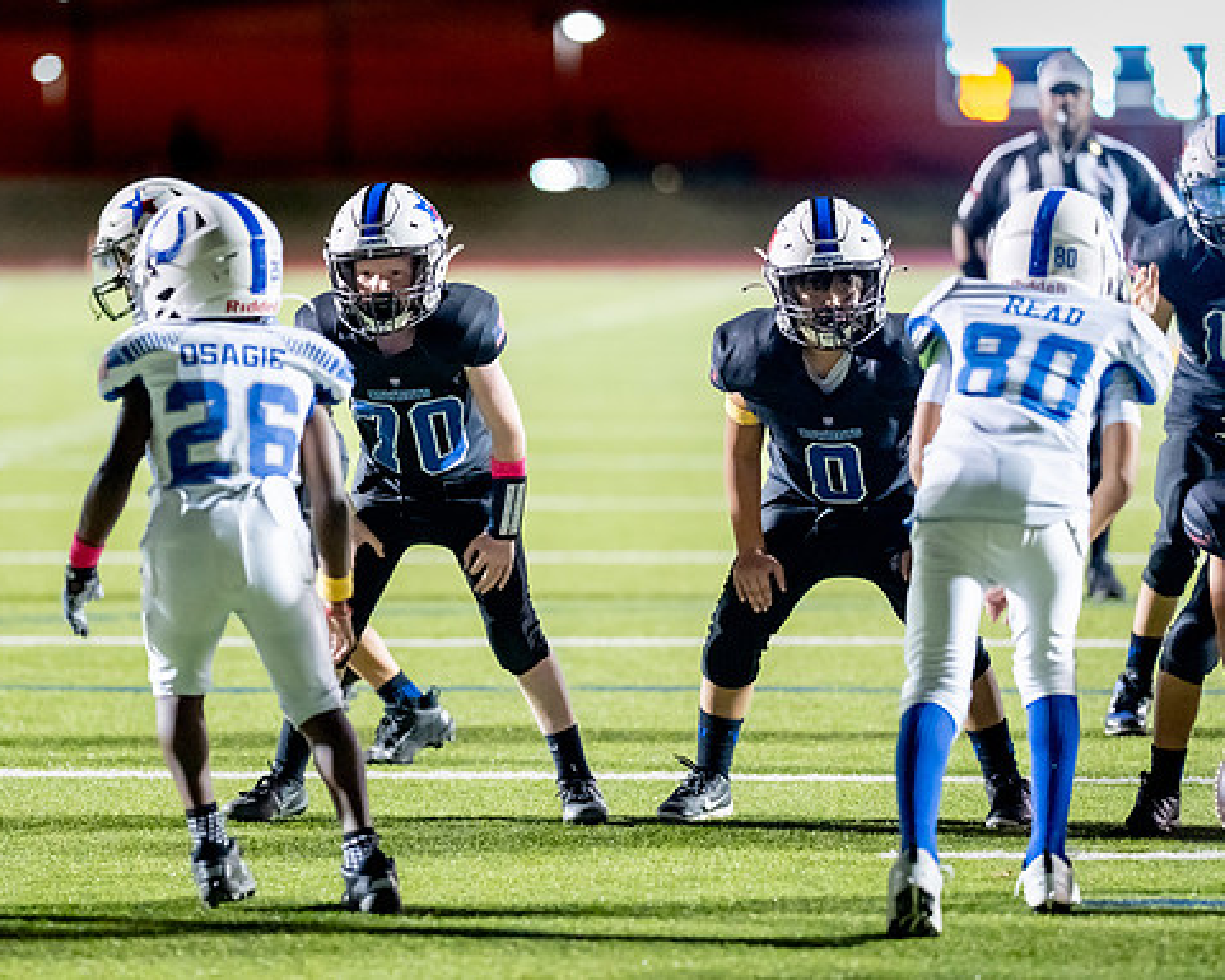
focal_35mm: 194
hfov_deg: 9.9
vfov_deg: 8.0
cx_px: 450
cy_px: 491
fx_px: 7035
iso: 3200
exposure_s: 1/1000
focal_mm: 135
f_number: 1.8
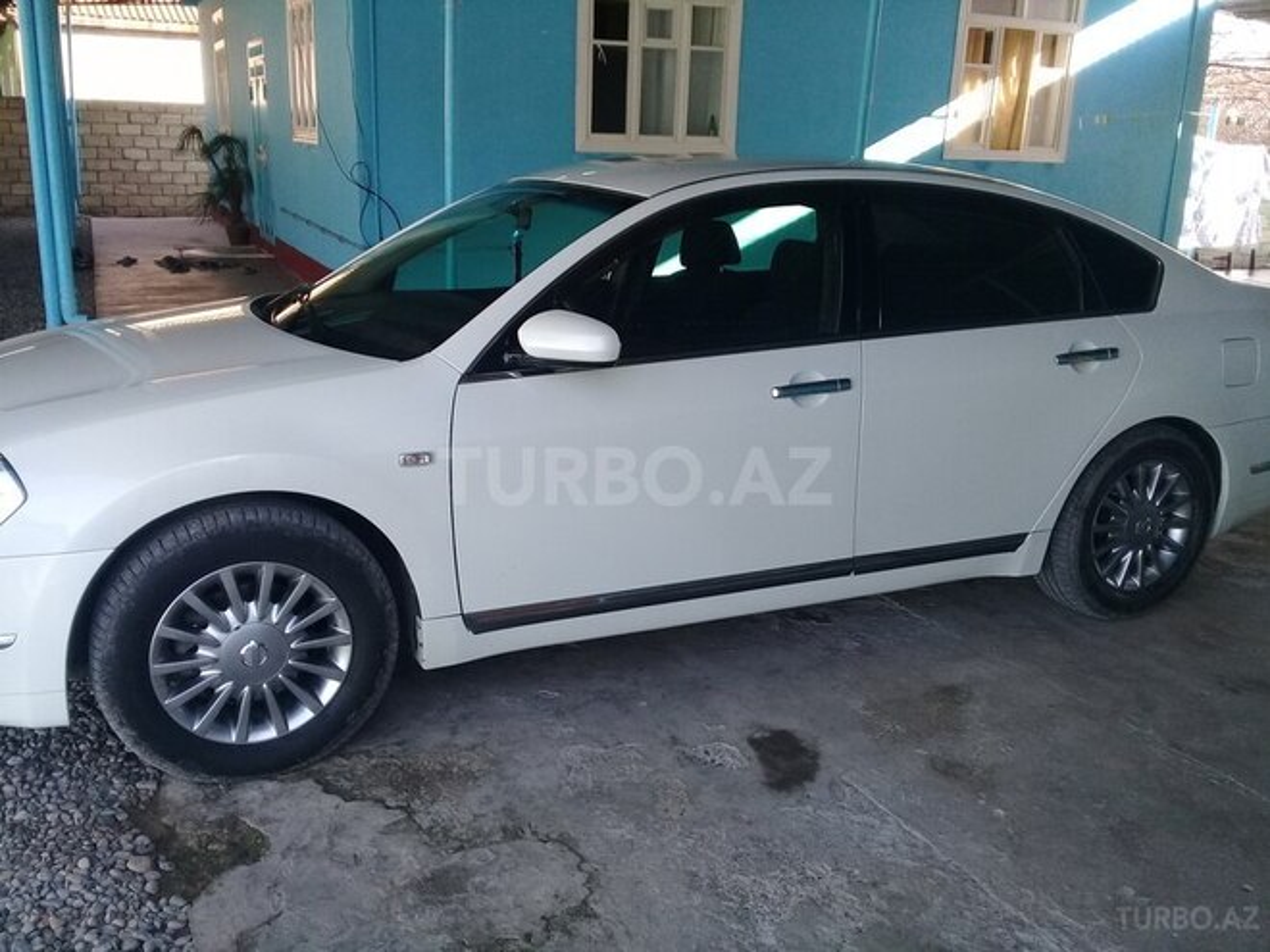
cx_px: 635
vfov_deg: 45.4
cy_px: 476
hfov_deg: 58.4
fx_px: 1137
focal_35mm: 31
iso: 50
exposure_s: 1/131
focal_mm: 3.3
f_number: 2.2
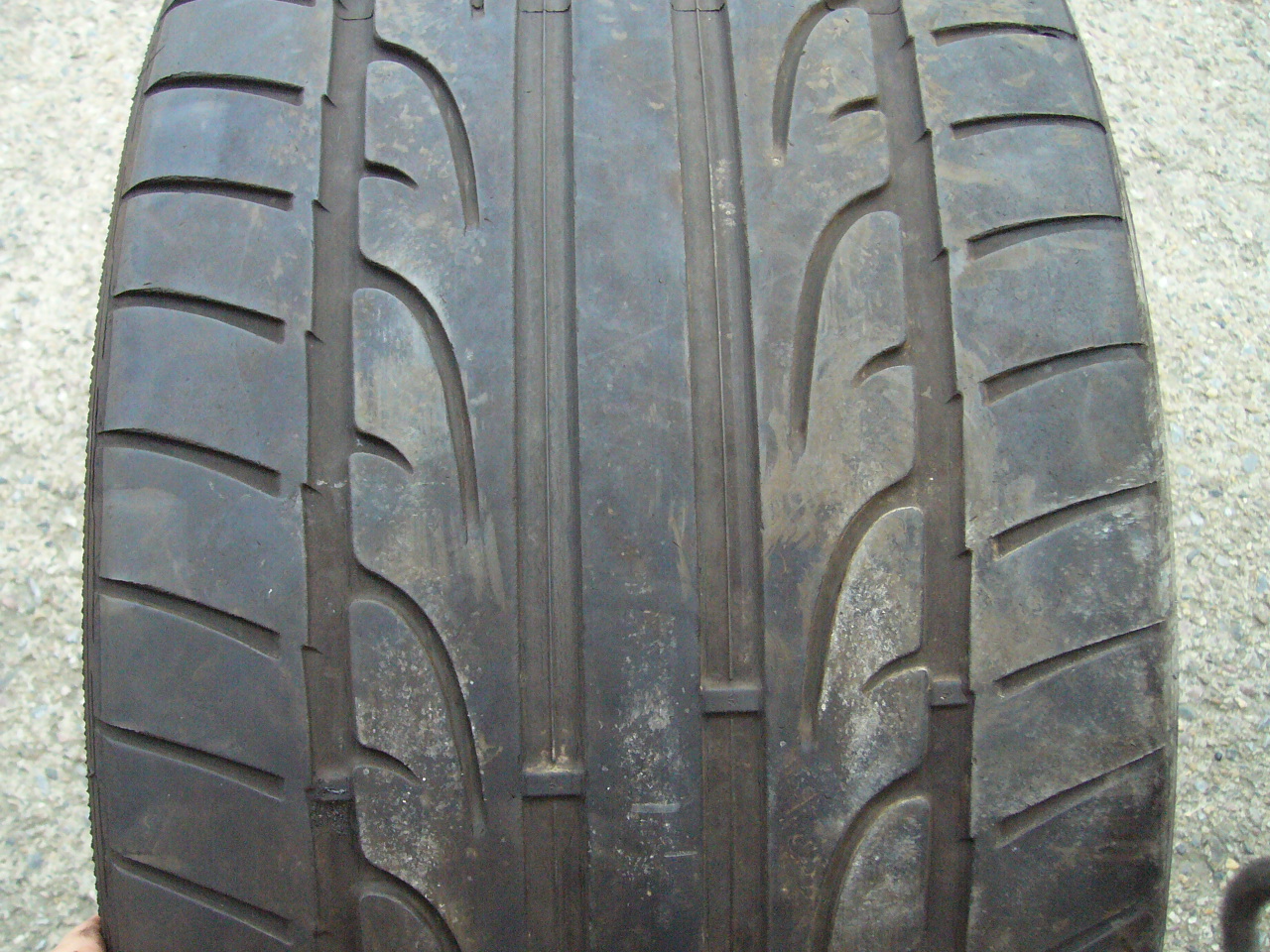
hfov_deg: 52.6
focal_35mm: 35
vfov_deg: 40.7
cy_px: 476
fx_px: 1284
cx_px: 635
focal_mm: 5.8
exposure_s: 1/160
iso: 400
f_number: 5.6
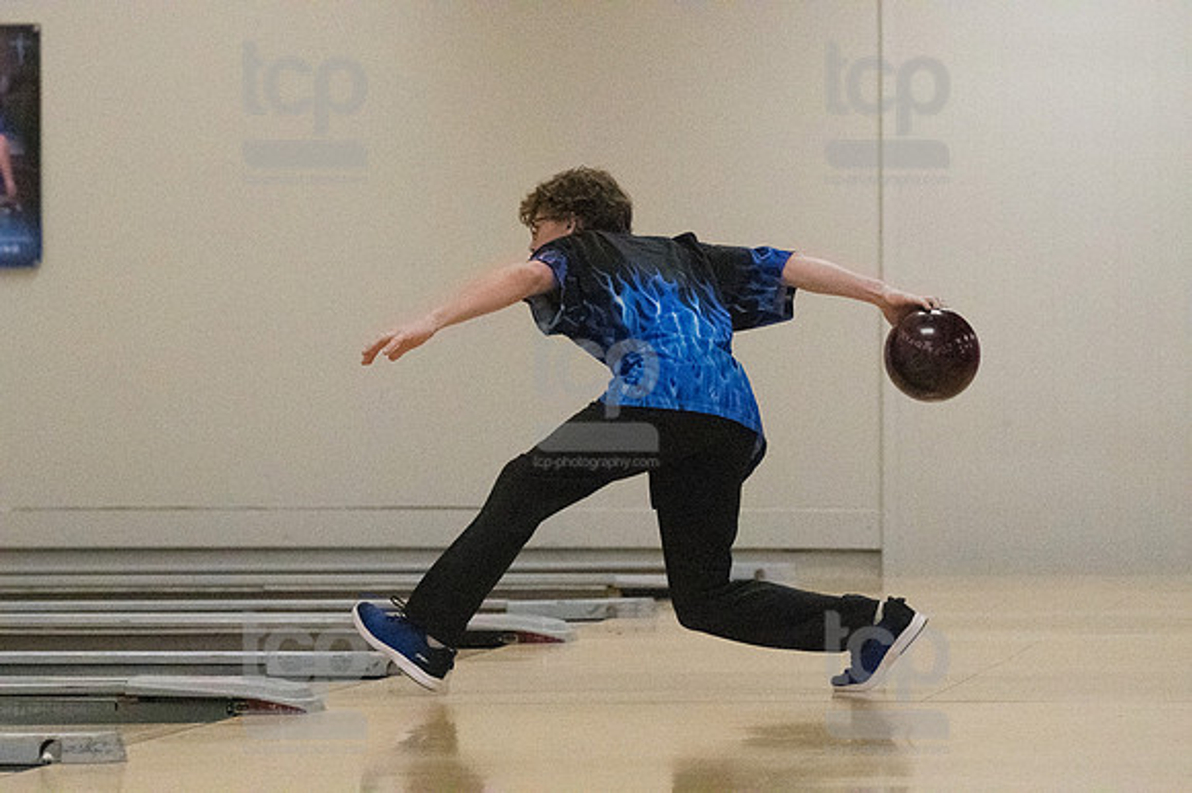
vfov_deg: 7.5
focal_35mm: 183
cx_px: 596
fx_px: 6056
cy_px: 396
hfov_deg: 11.2
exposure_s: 1/1250
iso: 10000
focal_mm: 122
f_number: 4
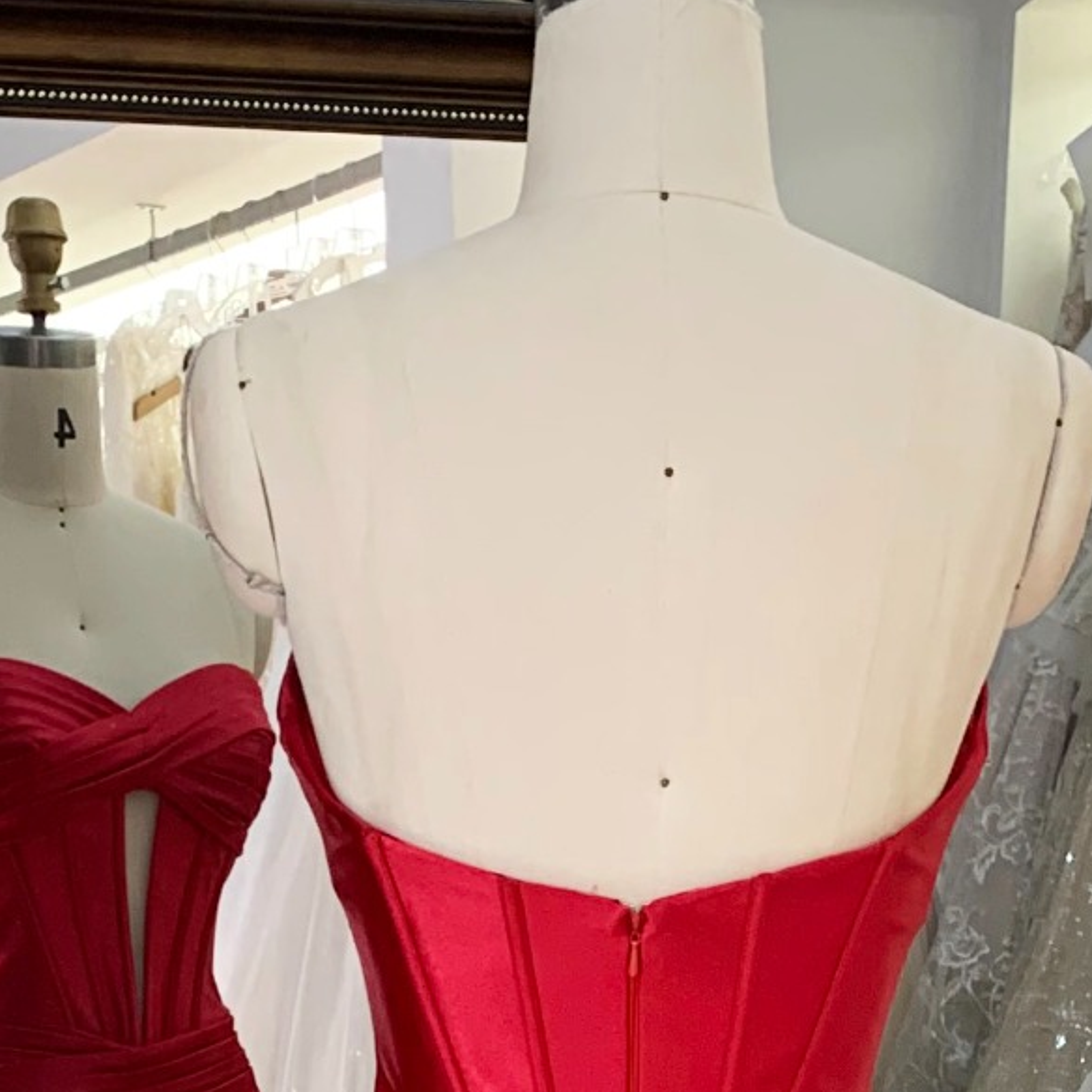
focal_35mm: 105
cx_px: 552
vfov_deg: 14.4
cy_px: 2042
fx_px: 3747
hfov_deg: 16.6
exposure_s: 1/69
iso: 100
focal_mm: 4.25
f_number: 1.8
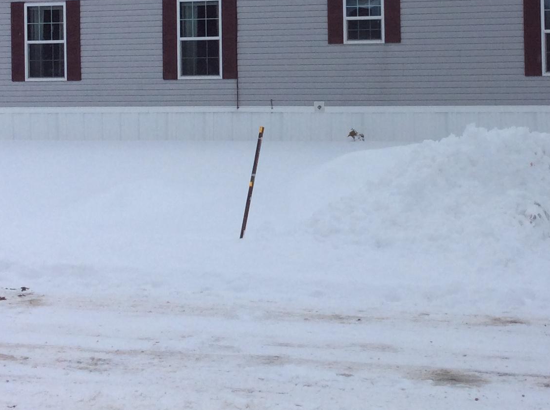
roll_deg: -0.1
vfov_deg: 19.5
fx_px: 1174
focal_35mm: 74
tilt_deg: +0.2
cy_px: 44
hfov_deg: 26.3
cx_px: 336
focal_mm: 3.3
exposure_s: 1/829
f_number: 2.4
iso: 32
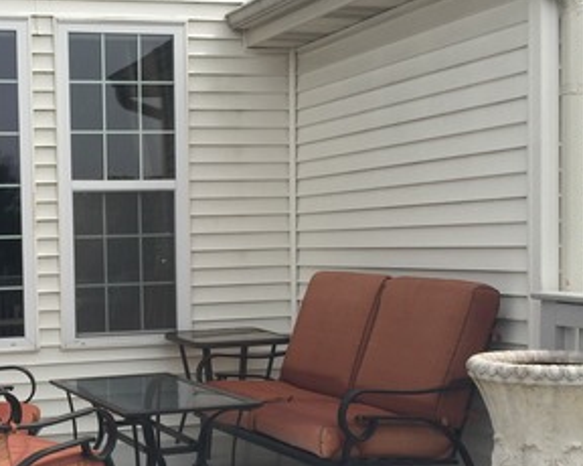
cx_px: 57
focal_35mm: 63
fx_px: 1086
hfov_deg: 28.8
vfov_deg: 24.1
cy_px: 312
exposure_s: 1/1980
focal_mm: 4.15
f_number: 2.2
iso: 32
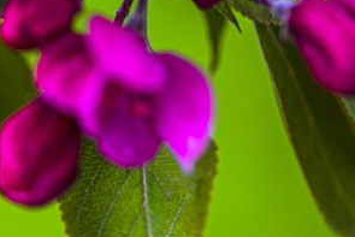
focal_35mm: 275
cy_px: -22
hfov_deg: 7.4
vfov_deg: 5.0
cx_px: -37
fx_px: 2713
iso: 100
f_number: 3.5
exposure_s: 1/125
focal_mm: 90
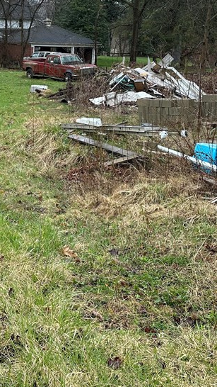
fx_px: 501
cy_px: 123
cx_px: -13
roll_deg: -1.5
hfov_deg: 23.1
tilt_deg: -10.3
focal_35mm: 49
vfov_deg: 41.5
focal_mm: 6.86
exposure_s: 1/415
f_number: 1.78
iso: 80
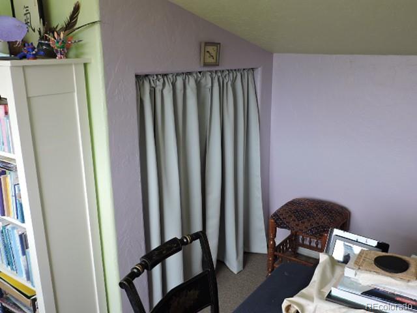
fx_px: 398
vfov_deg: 42.9
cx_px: 208
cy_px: 156
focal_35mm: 33
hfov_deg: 55.4
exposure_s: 1/50
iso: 100
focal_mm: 5.9
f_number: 3.2
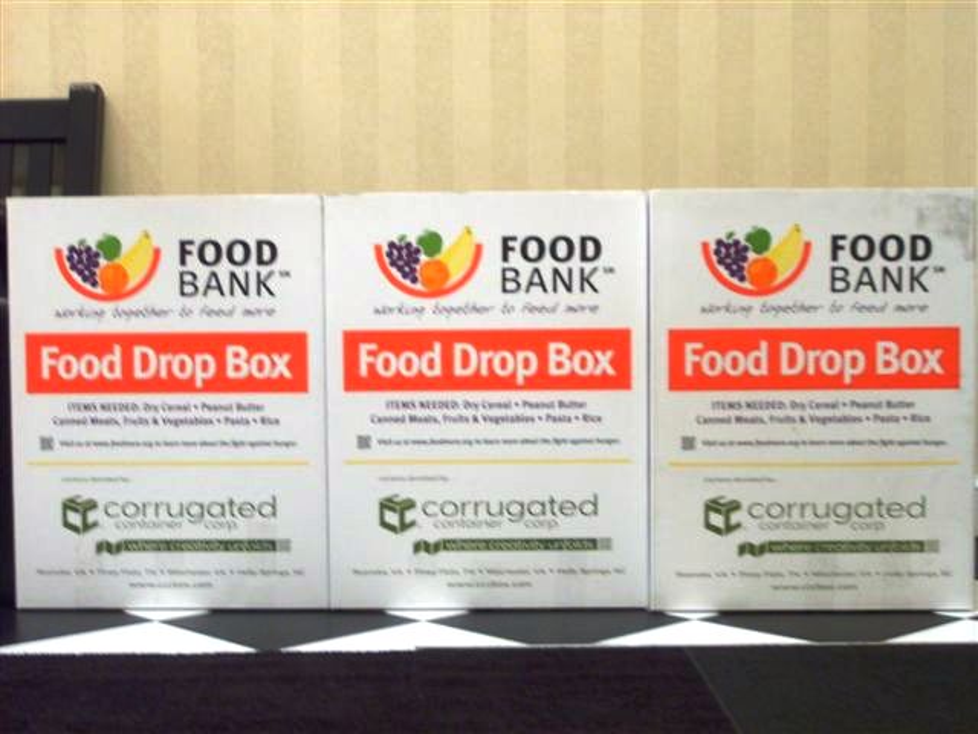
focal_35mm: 61
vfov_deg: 24.0
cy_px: 367
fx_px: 1723
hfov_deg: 31.7
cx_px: 489
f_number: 3.6
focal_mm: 10.3
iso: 140
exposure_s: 1/8
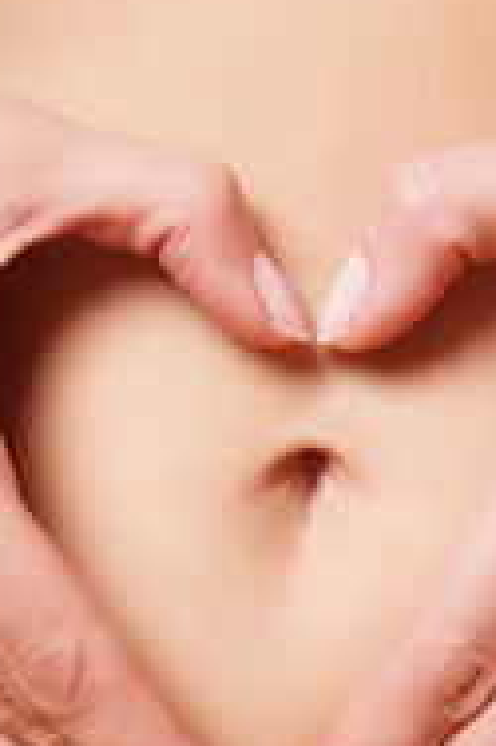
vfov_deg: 12.2
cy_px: 502
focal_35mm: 169
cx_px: 333
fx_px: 3499
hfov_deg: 8.1
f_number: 8
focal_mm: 50
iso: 100
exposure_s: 1/125
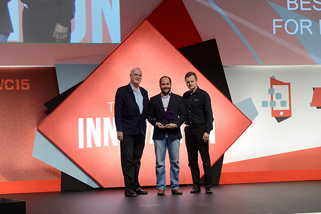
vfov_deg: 19.5
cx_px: 160
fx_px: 624
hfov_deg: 28.8
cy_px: 107
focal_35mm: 70
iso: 2500
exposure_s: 1/125
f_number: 8
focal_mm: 70
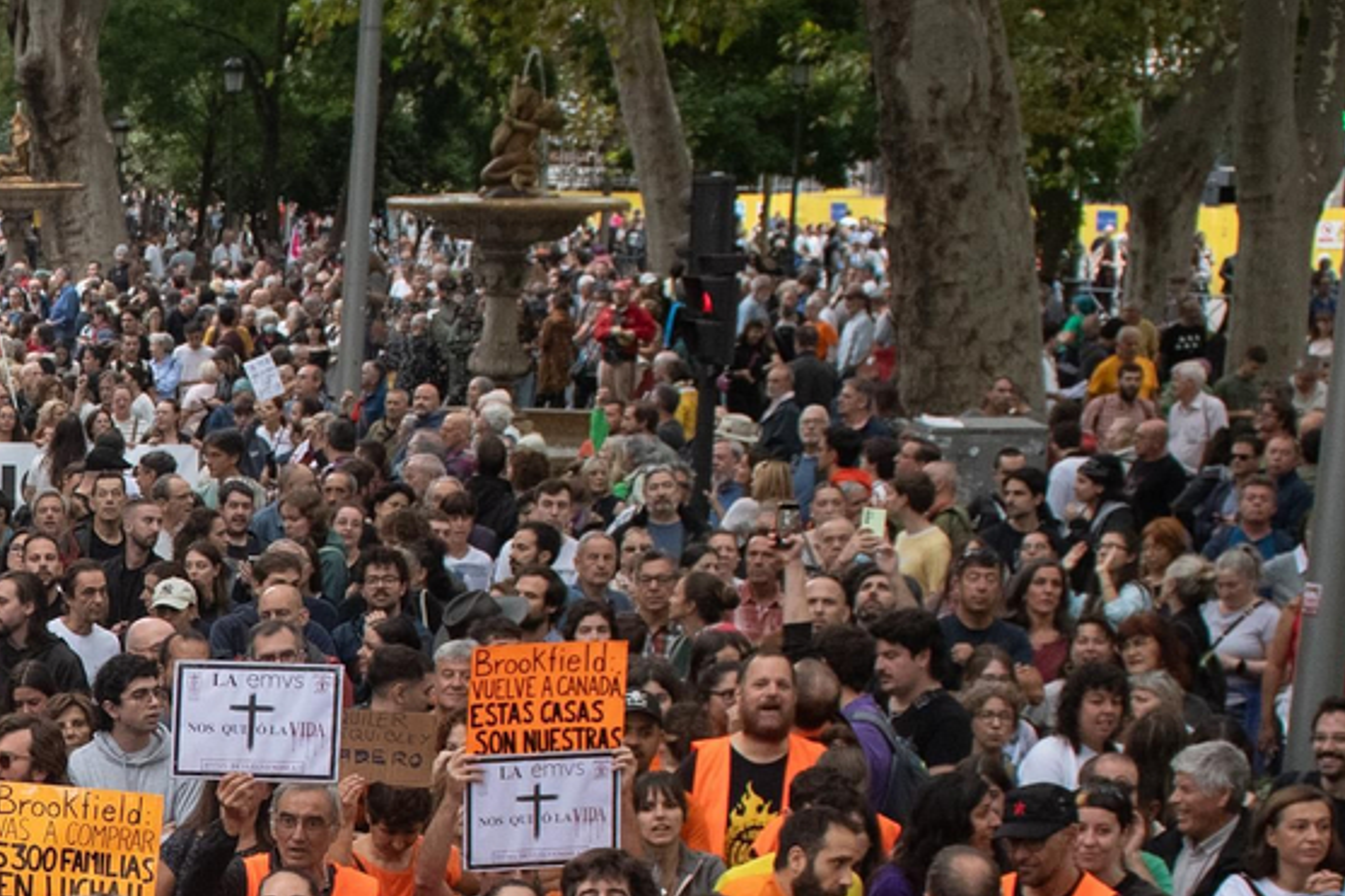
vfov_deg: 12.6
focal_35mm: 105
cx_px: -585
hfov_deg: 17.7
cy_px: 1151
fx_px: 3922
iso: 1250
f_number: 5.6
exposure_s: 1/400
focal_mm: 24
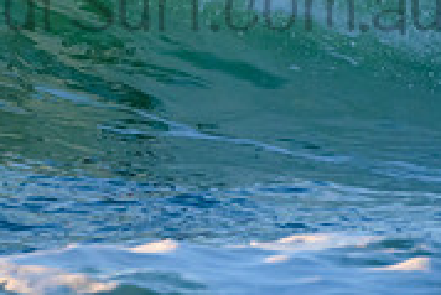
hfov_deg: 0.8
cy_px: -26
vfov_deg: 0.6
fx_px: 29914
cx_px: 181
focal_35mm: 2440
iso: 1250
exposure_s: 1/1600
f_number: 5.6
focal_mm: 500
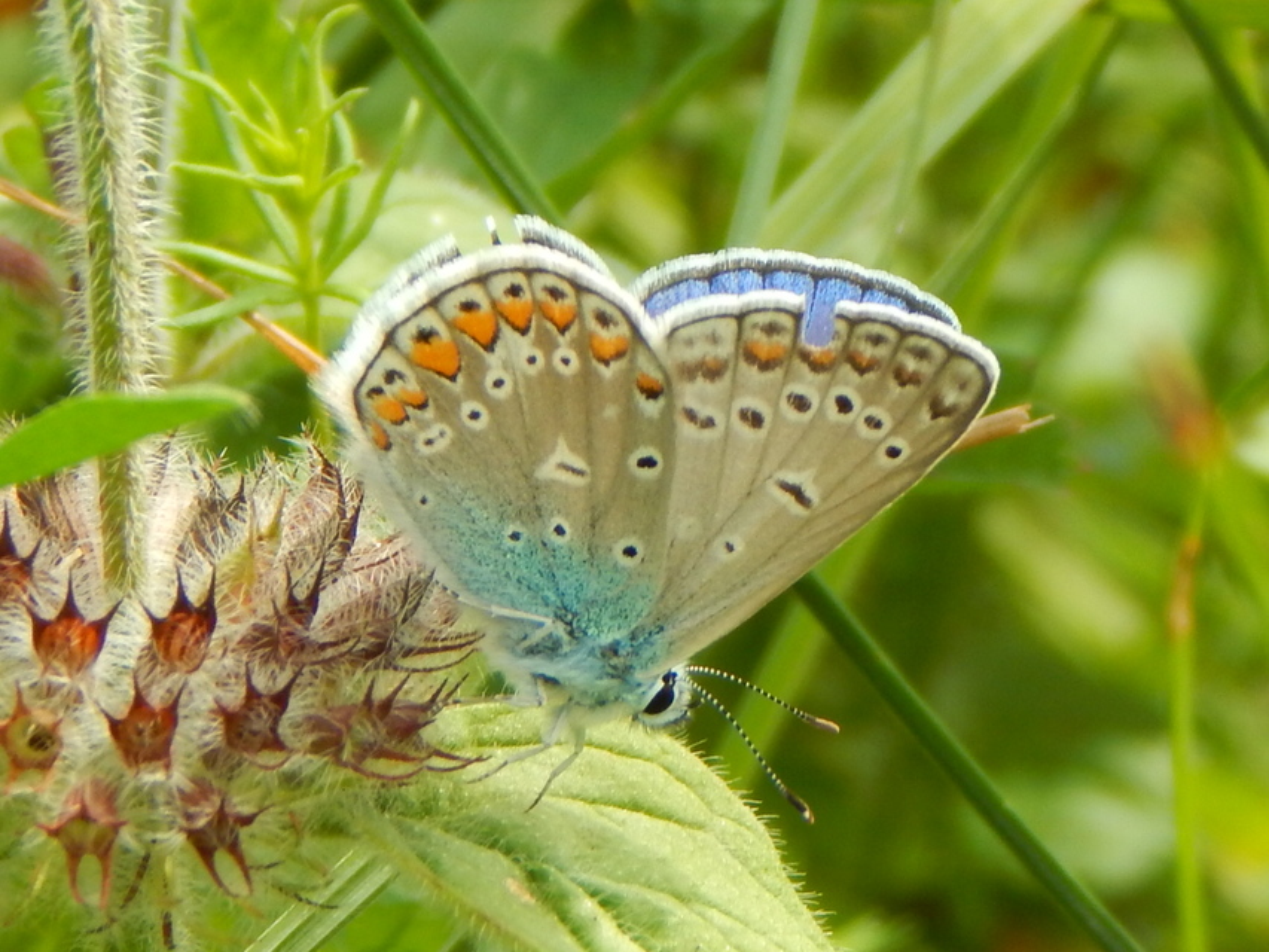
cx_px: 634
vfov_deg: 5.3
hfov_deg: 7.1
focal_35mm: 279
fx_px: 10229
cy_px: 476
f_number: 5.7
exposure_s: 1/200
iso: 125
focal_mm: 50.1
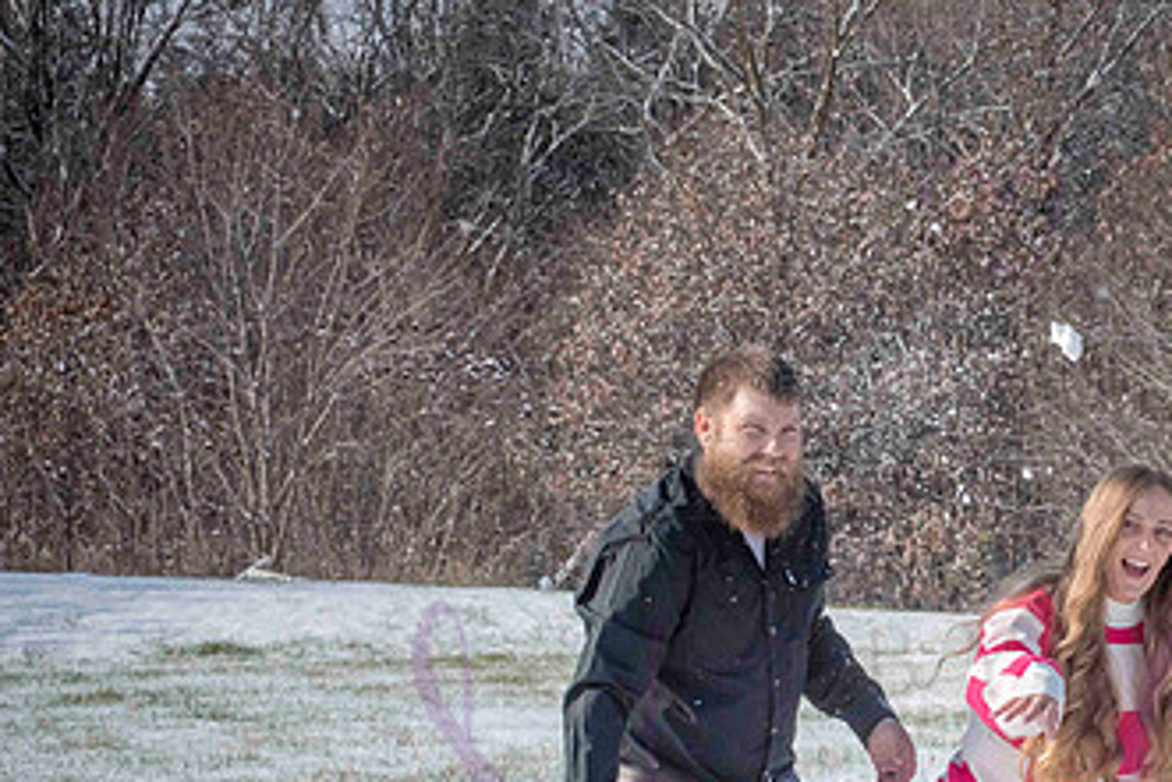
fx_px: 4560
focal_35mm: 140
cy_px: 653
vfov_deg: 9.8
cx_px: 1009
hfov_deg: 14.5
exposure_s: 1/1000
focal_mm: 80
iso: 640
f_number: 14
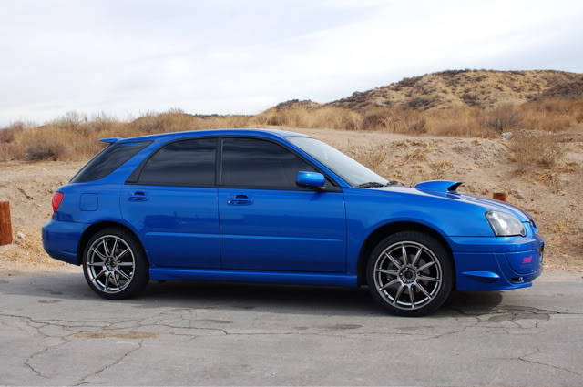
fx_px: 679
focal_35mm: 42
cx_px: 292
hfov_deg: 46.5
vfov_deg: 31.8
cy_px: 194
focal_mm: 28
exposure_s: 1/200
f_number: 7.1
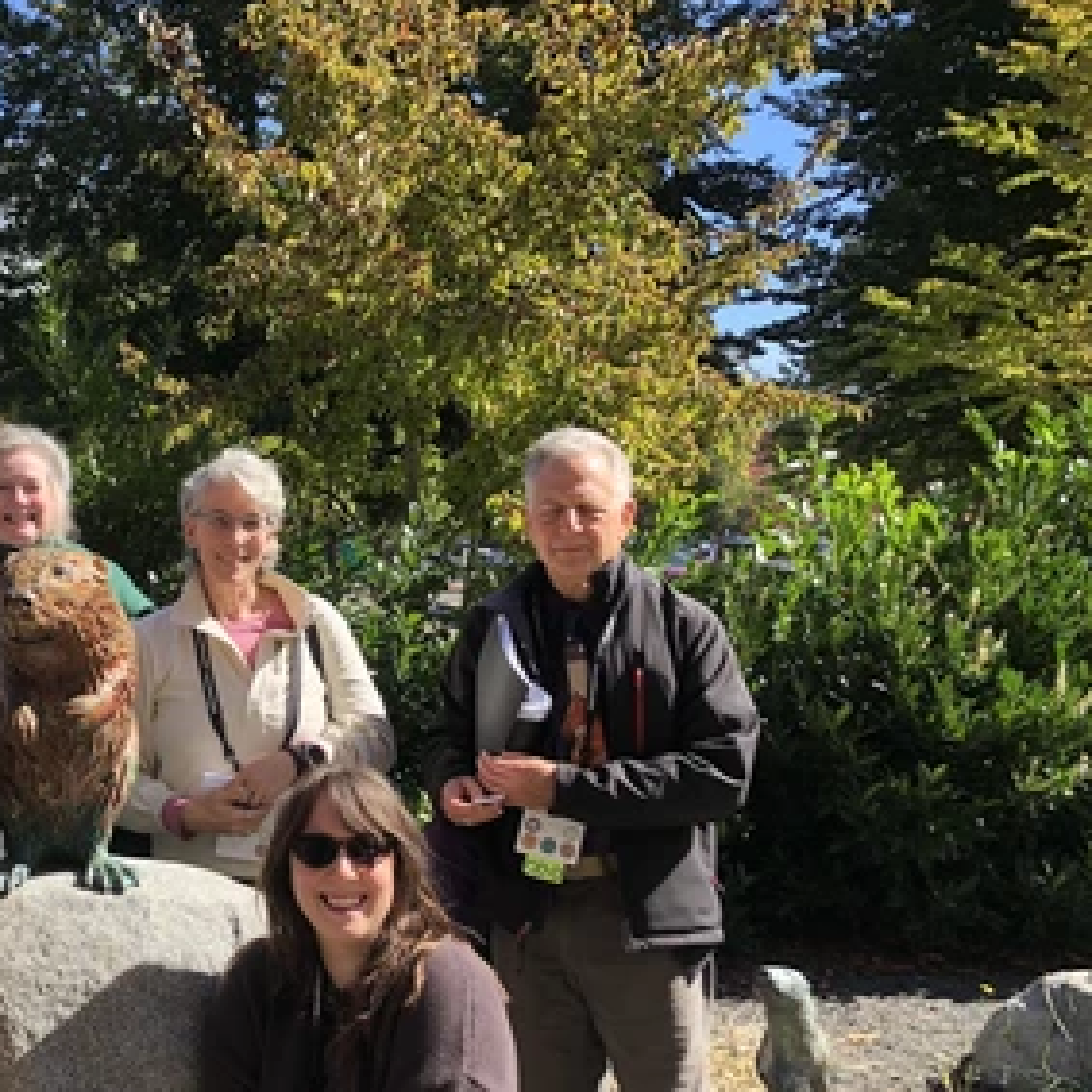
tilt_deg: -6.4
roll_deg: +0.9
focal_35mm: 42
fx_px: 1499
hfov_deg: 38.4
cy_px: 675
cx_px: 201
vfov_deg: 39.8
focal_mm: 3.99
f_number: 1.8
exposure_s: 1/585
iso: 20
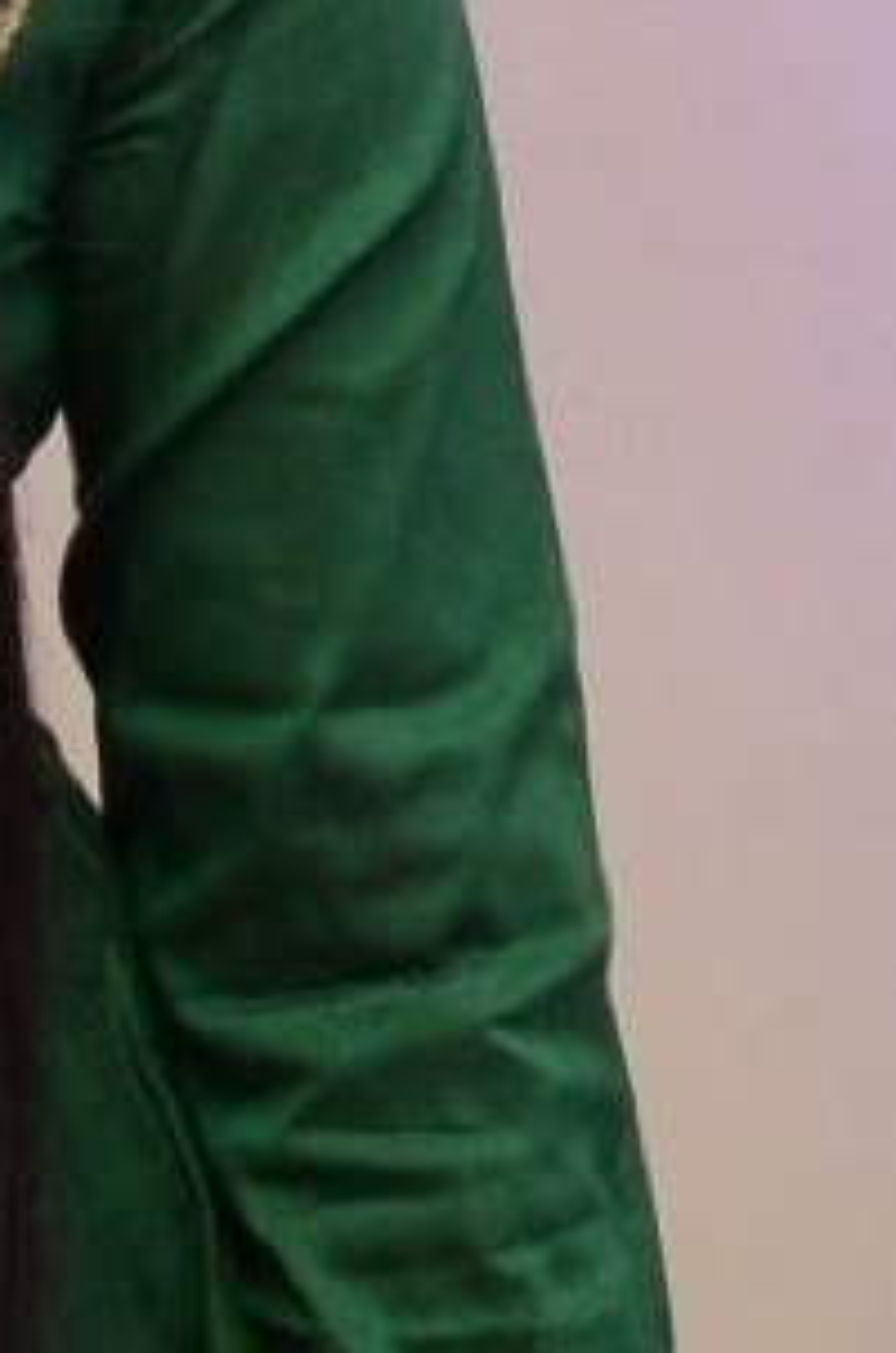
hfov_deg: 6.0
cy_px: 1723
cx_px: -650
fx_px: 8438
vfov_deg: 9.0
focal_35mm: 225
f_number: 6.3
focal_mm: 25
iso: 2000
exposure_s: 1/125
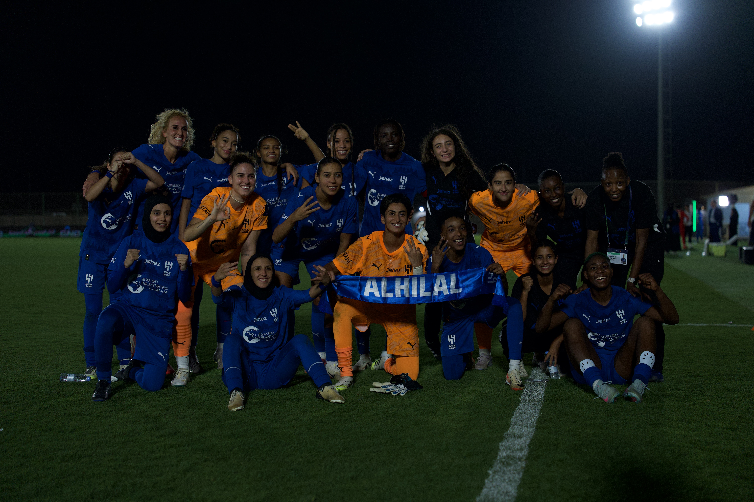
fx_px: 1047
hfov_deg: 39.6
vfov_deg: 27.0
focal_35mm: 50
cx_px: 377
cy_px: 251
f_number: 2.2
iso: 2000
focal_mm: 50
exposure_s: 1/1250
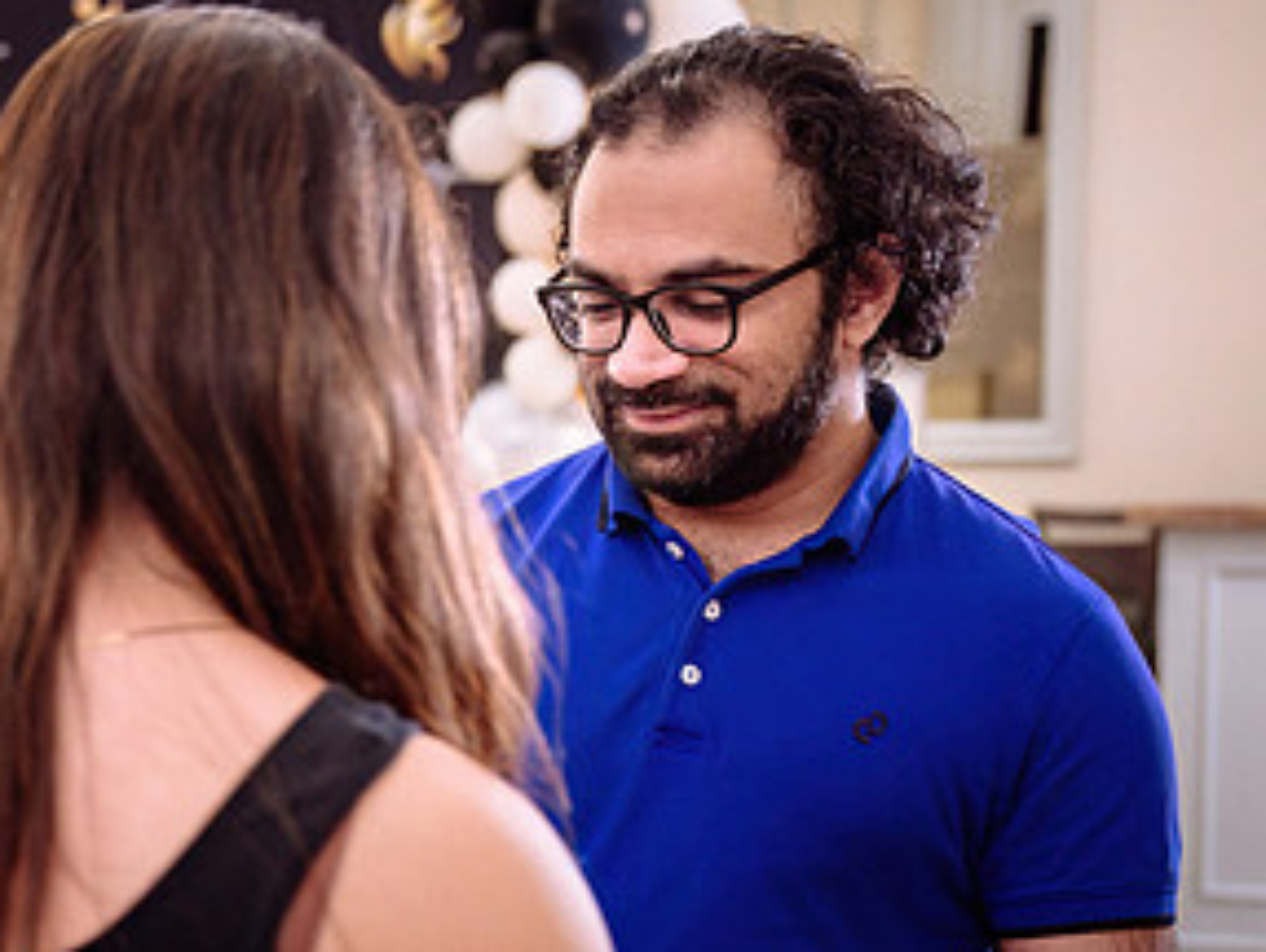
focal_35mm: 82
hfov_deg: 23.6
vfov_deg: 17.8
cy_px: 845
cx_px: 346
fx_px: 3003
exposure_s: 1/160
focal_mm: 36
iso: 1600
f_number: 2.8
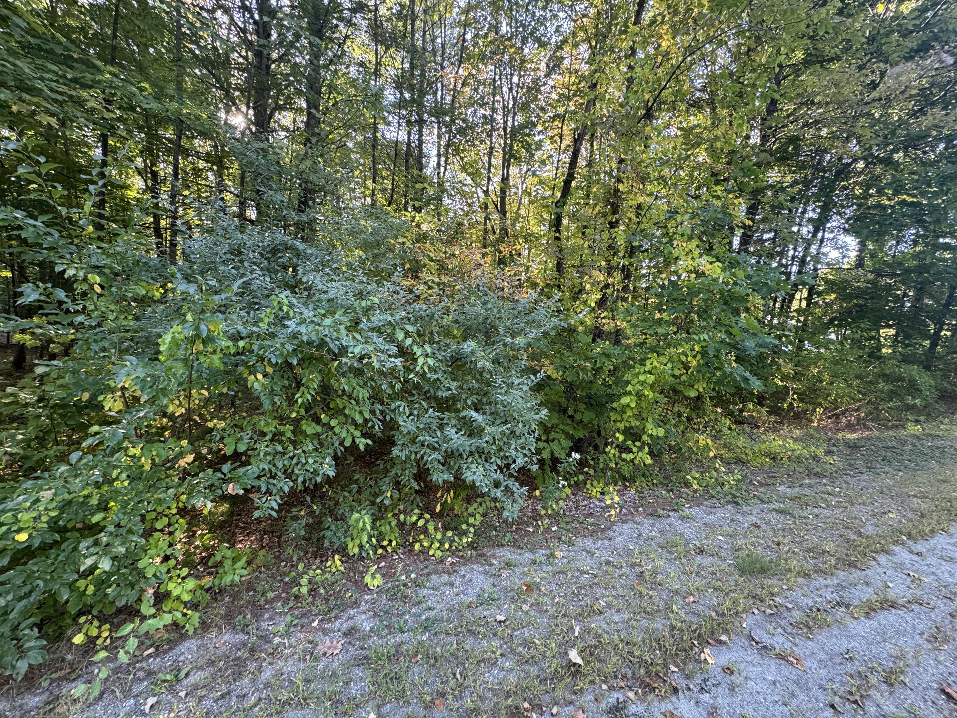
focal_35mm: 14
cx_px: 478
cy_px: 359
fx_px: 387
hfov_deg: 102.1
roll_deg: -4.6
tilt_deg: -6.9
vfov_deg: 85.7
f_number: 2.2
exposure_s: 1/99
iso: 160
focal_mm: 2.22
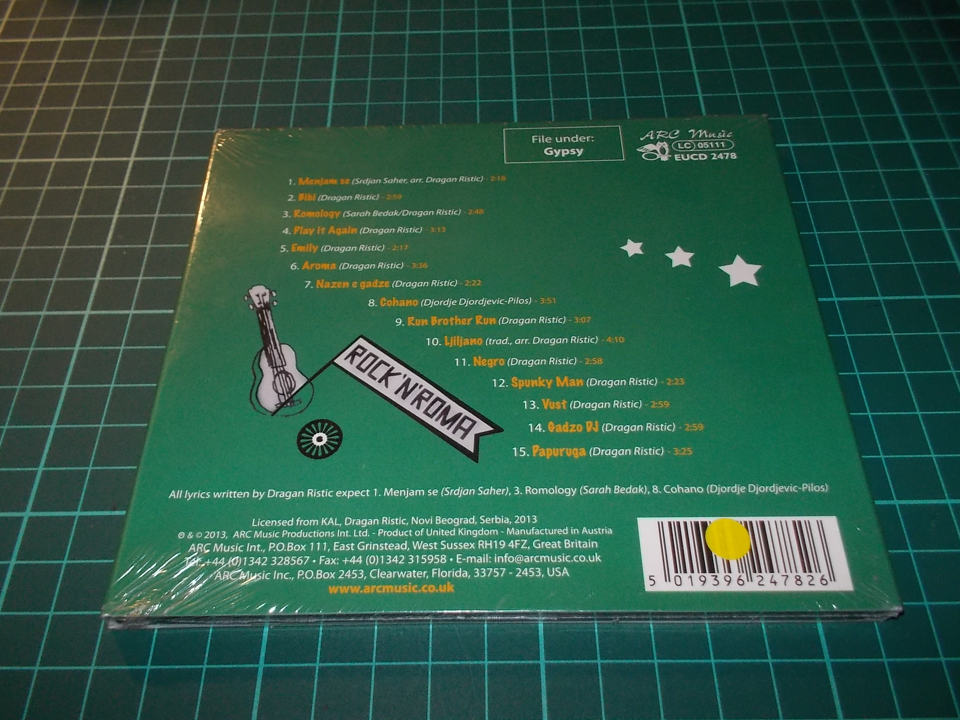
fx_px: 832
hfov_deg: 60.0
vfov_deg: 46.8
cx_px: 471
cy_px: 366
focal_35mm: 30
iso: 200
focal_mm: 4.1
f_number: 3.3
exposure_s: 1/30
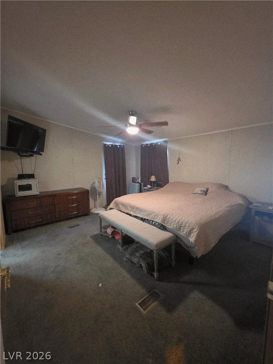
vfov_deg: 106.2
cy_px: 182
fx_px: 137
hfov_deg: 89.9
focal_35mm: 13
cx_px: 136
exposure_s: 1/60.2
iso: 800
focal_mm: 2.2
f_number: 1.9
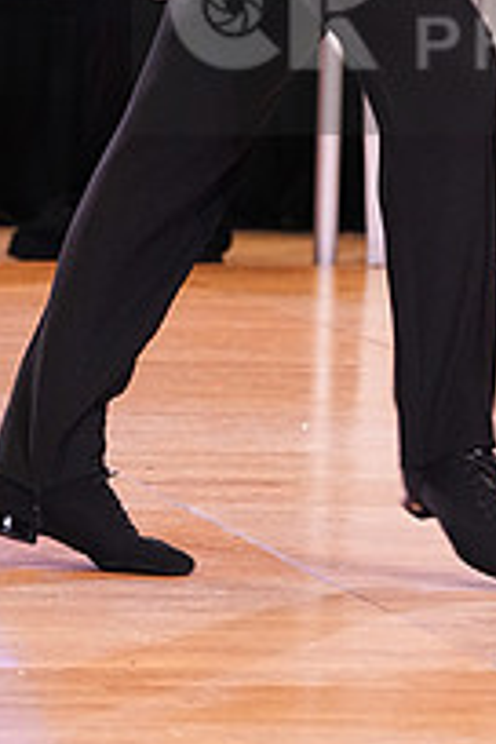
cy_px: 15
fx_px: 7357
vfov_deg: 5.8
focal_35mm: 356
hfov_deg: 3.9
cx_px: 636
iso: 5000
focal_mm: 125
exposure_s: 1/320
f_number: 5.6
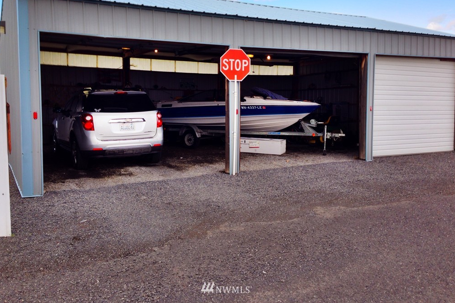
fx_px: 442
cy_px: 131
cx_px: 227
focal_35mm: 35
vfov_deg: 37.8
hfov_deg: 54.4
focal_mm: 4.12
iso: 50
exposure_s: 1/2088
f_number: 2.4
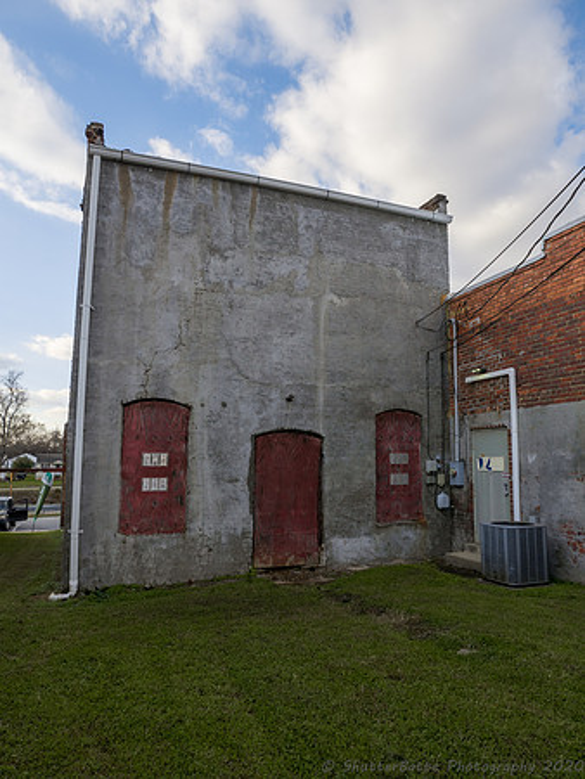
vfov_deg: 71.6
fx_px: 540
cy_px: 390
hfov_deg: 56.9
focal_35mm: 24
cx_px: 292
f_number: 6.3
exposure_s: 1/200
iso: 200
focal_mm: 12
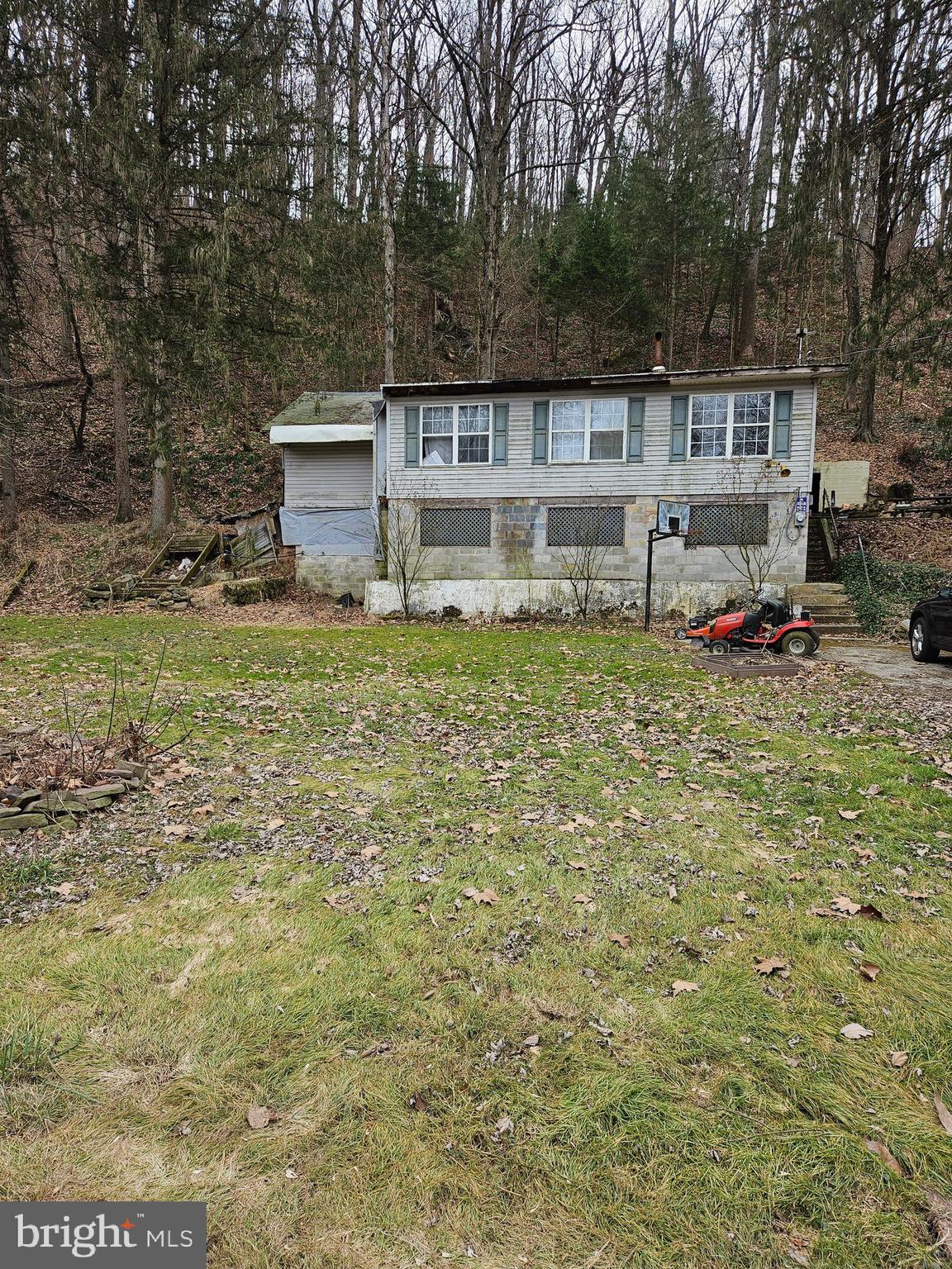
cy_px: 634
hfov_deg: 58.9
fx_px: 843
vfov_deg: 73.9
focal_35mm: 23
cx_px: 476
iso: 25
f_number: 1.8
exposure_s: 1/399
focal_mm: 5.4
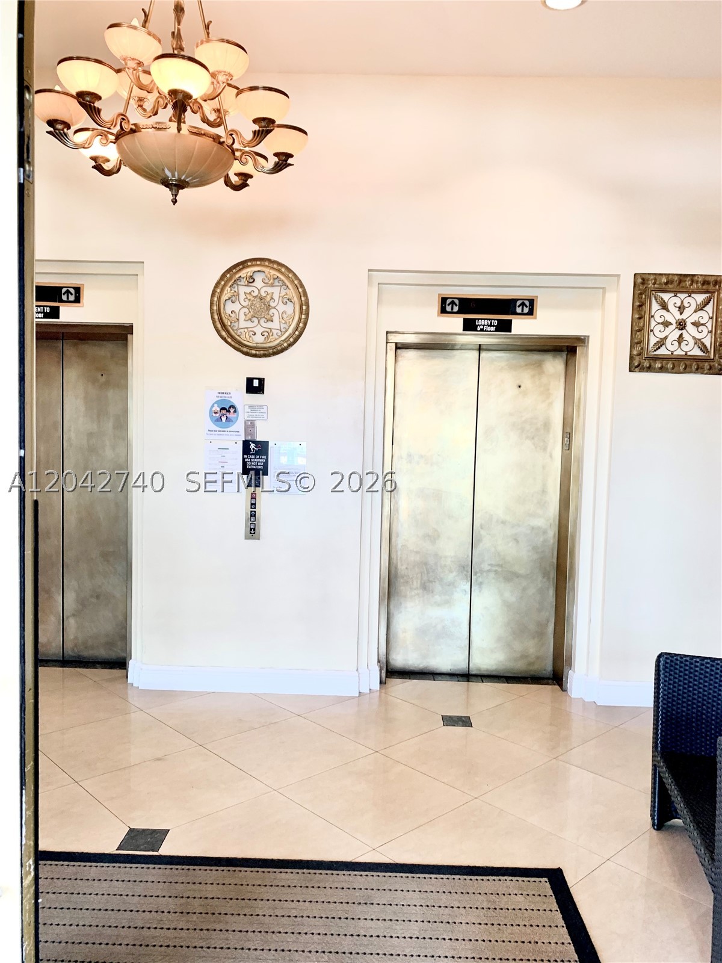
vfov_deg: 67.3
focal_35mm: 26
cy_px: 482
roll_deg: -1.2
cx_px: 361
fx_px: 723
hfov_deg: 53.1
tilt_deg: -4.0
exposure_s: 1/60
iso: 80
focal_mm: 4.25
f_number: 1.8
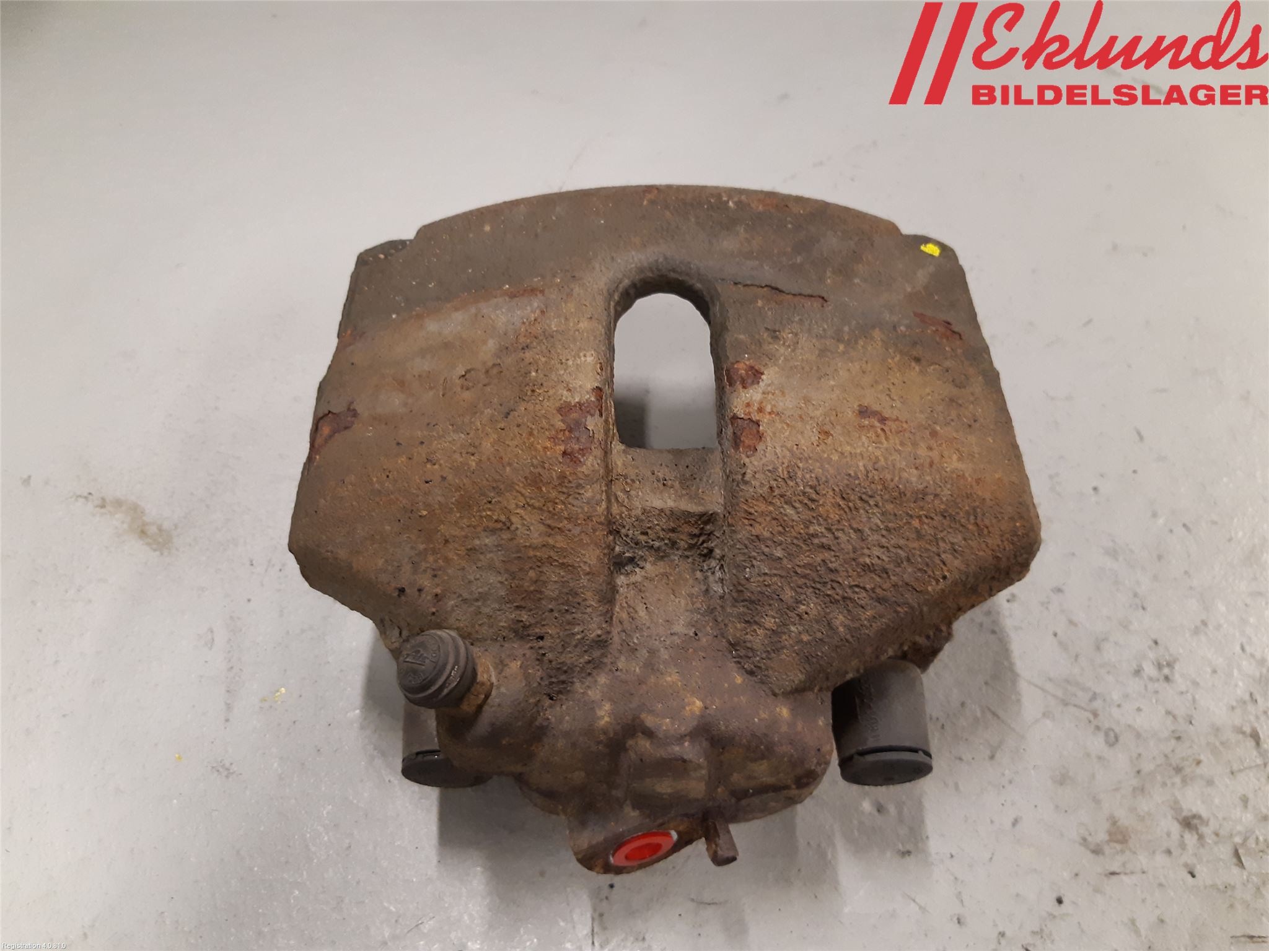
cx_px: 634
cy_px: 476
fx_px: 953
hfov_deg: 67.3
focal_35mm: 26
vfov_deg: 53.1
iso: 200
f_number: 1.7
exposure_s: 1/50
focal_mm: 3.93
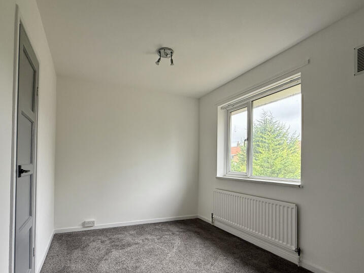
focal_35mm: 20
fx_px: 210
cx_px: 171
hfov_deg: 81.6
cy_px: 161
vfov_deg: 65.5
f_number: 2.2
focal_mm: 2.22
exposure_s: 1/99
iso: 80
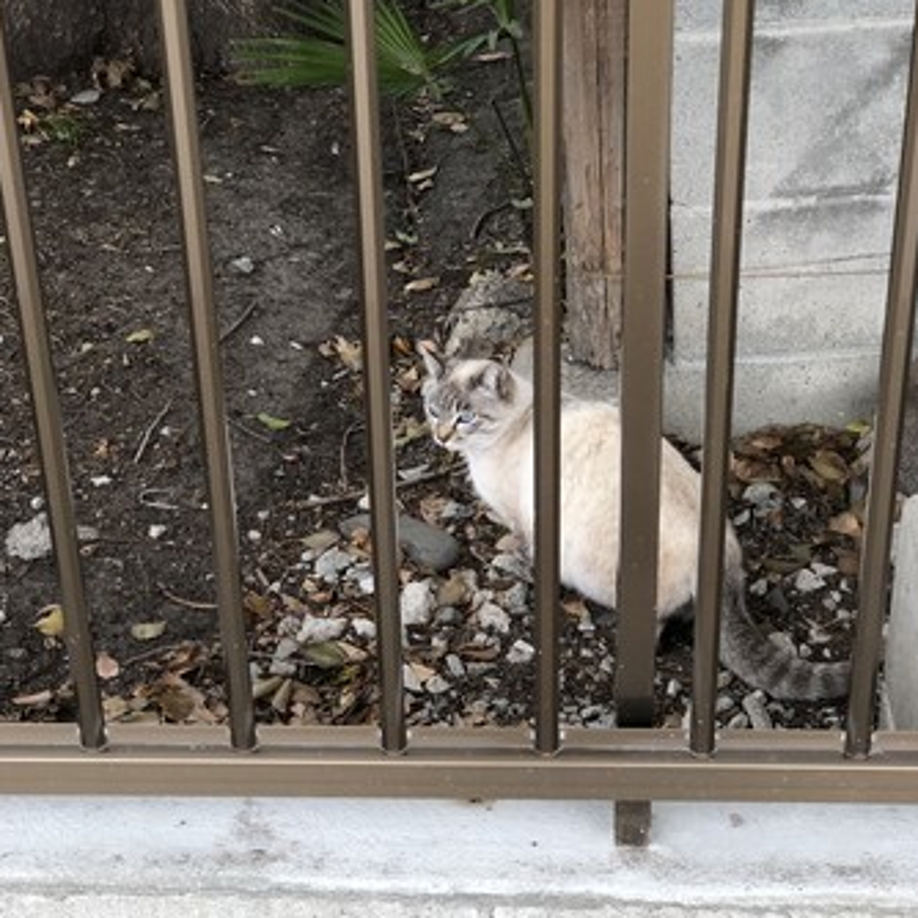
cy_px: 547
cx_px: 456
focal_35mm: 68
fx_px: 2040
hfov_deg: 25.4
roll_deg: +1.4
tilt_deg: -31.7
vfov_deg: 25.3
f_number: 2.8
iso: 20
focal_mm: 6.6
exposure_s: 1/30
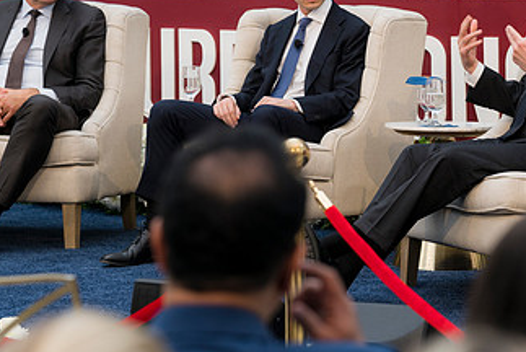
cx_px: 350
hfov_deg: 12.4
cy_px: 112
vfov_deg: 8.3
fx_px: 2413
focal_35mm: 165
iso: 320
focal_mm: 92
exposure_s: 1/160
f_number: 4
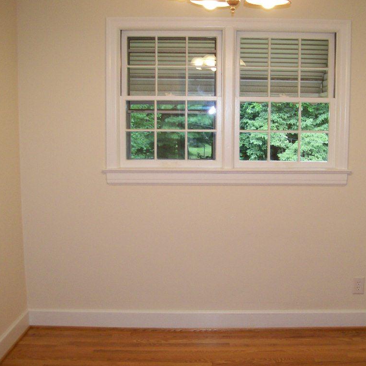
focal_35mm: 43
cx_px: 230
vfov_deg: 39.2
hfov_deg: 38.9
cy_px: 183
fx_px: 514
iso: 140
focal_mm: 6
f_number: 2.7
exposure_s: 1/64
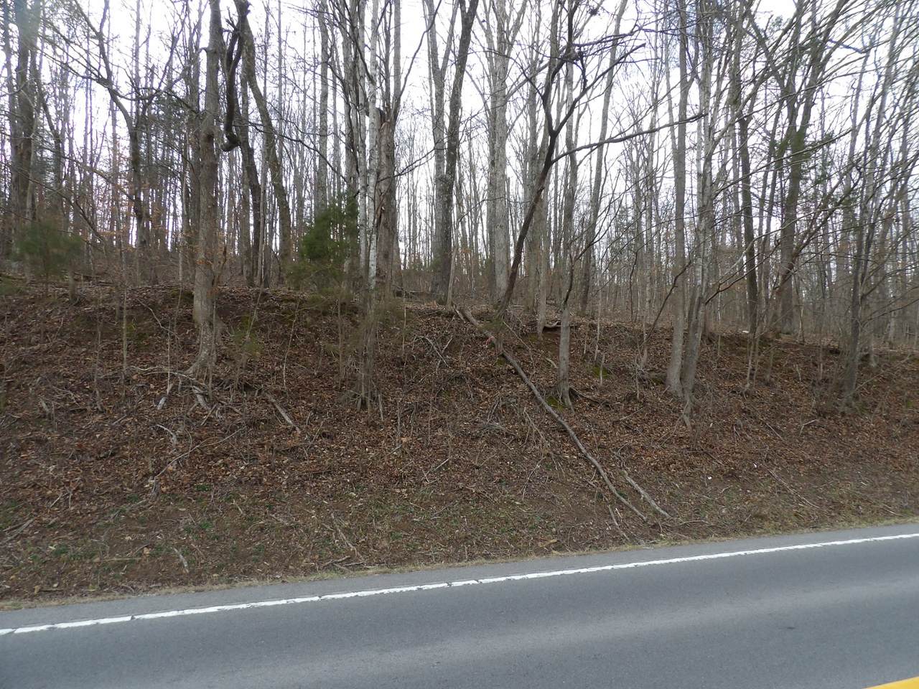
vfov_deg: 56.8
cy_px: 344
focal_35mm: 24
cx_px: 460
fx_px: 637
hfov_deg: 71.6
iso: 100
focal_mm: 4.3
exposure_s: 1/235
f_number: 3.2
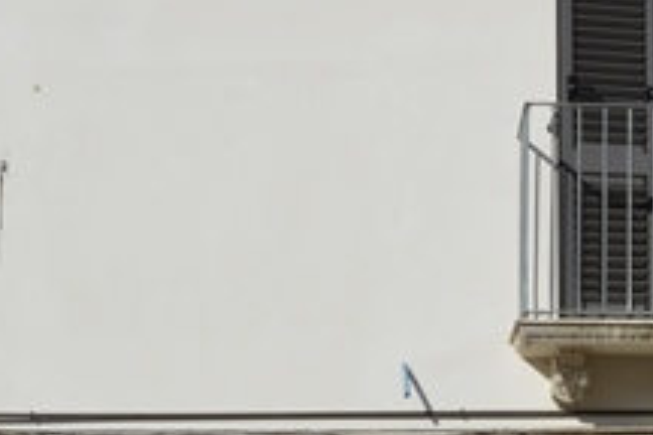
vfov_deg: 13.3
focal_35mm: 100
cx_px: 586
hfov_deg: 20.0
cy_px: 526
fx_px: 1814
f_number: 9
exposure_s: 1/320
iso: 100
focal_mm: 18
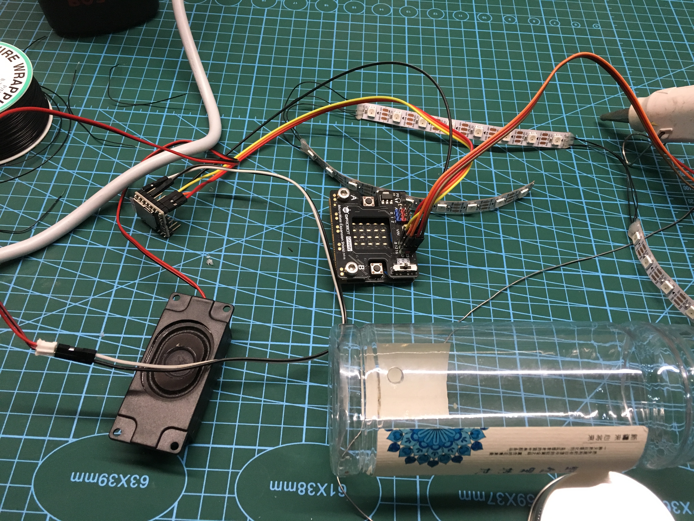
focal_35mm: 29
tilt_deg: -57.7
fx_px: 581
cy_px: 260
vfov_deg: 48.2
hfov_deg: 61.7
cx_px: 347
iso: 200
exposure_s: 1/33
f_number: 2.2
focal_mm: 4.15
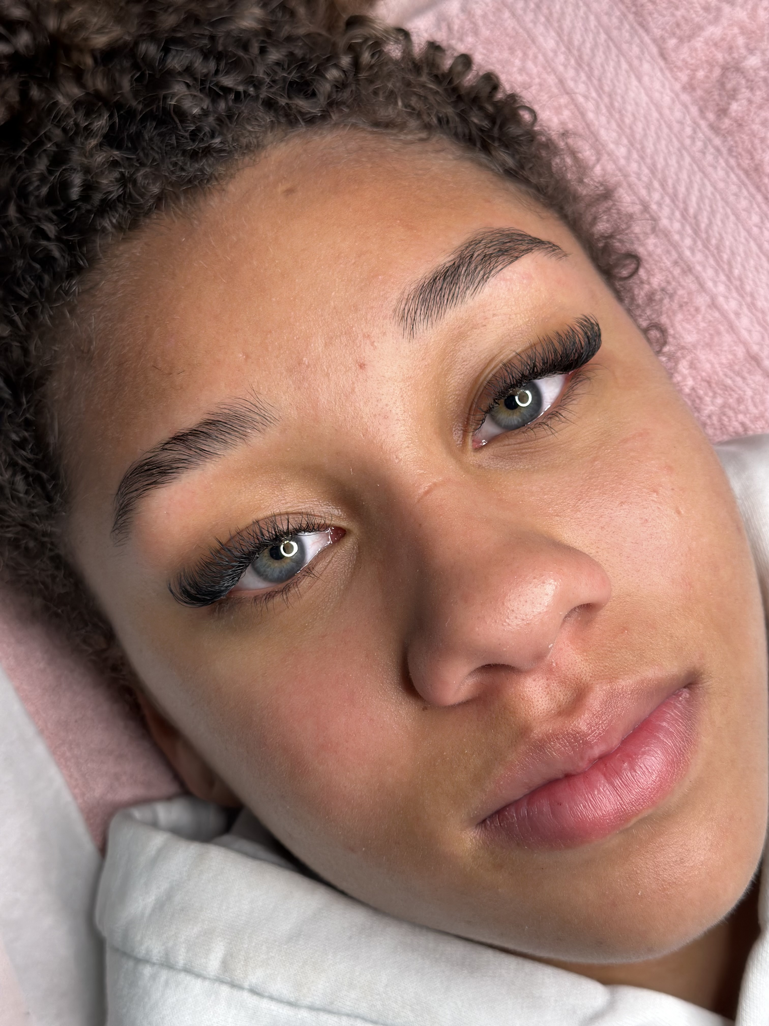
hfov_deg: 30.3
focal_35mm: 48
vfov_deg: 39.7
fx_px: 1422
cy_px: 513
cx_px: 384
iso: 80
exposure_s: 1/188
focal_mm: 6.86
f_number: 1.78
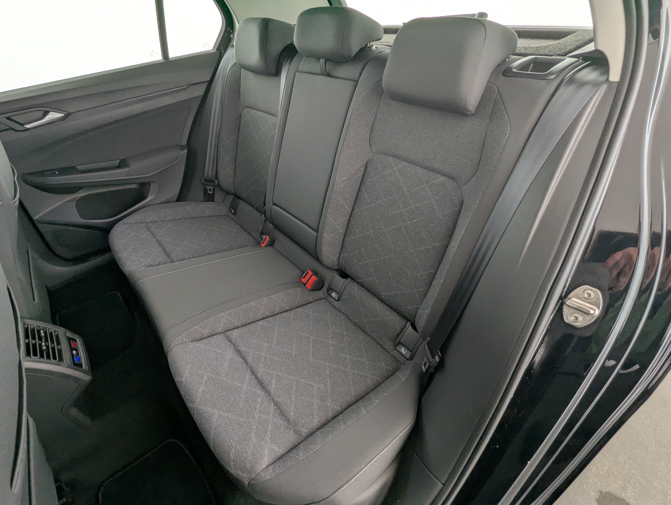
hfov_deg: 94.4
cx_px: 336
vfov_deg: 78.2
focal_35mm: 16
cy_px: 252
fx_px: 311
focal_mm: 2.35
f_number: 2.2
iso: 59
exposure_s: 1/52.1
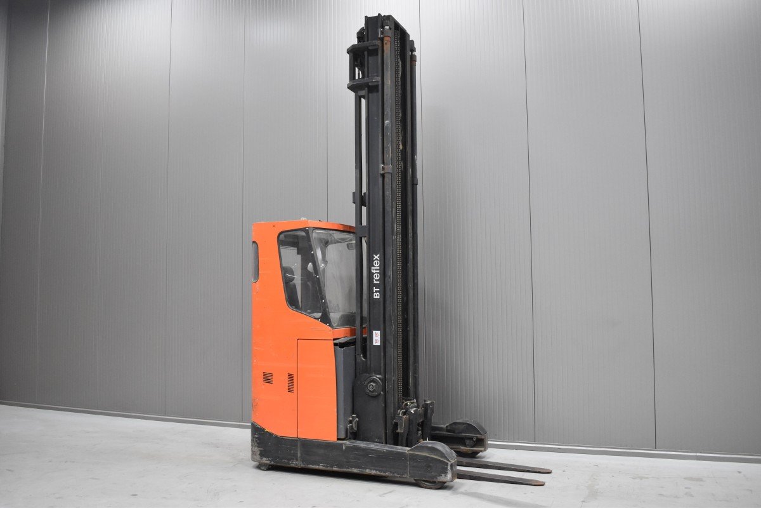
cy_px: 254
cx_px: 380
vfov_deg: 41.7
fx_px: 666
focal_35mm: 32
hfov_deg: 59.5
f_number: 4.5
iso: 1600
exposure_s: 1/60
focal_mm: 21
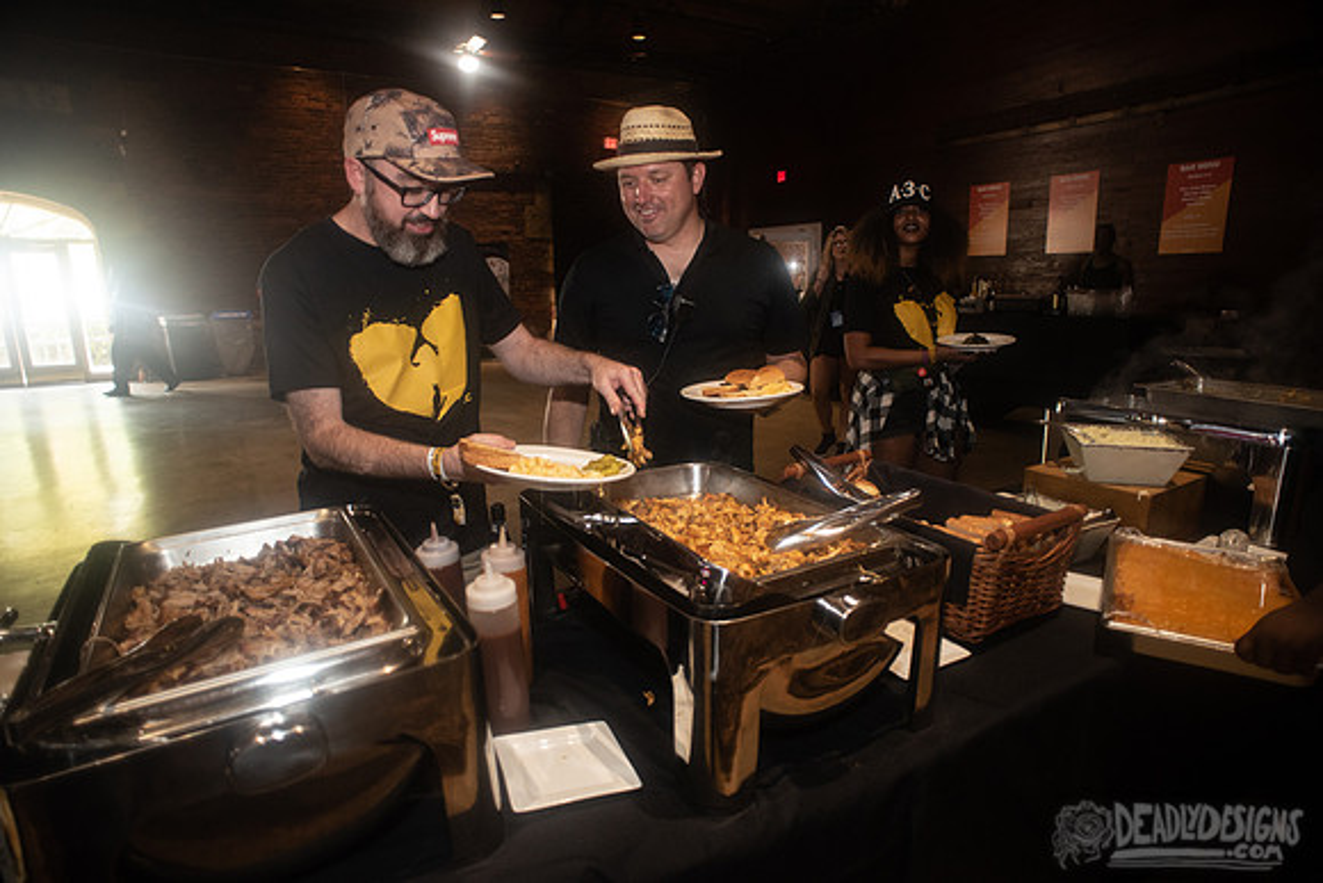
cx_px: 662
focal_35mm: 20
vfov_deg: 62.0
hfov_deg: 84.0
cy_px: 442
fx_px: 735
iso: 1600
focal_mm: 20
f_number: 3.2
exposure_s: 1/80
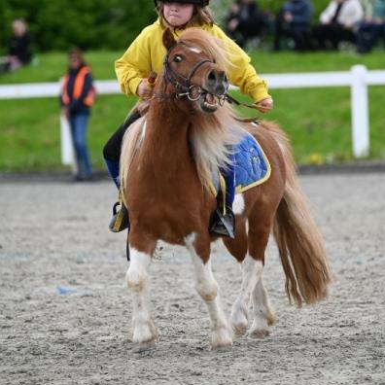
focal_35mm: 283
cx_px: 193
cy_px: 121
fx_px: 3561
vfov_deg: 6.2
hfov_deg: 6.2
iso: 500
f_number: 5
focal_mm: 220
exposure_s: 1/1250
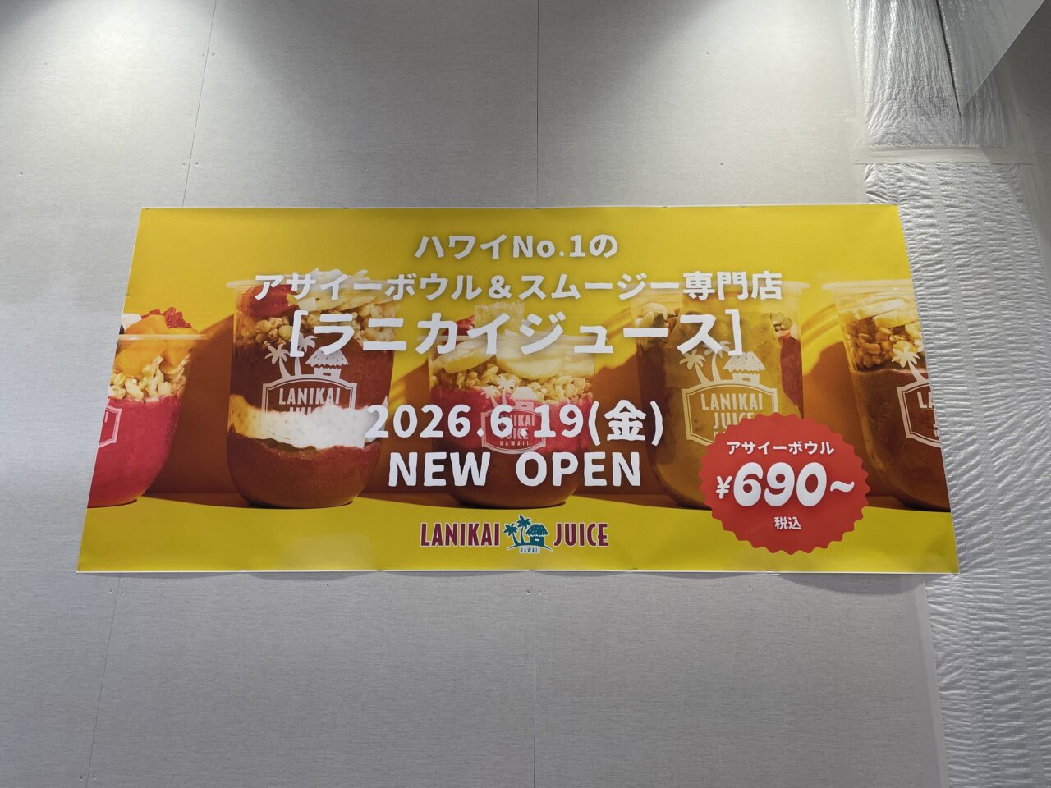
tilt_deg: +17.8
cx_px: 526
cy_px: 394
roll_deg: +0.0
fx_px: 789
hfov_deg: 67.3
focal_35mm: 26
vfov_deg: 53.1
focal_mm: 4.2
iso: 40
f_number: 1.6
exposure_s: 1/116
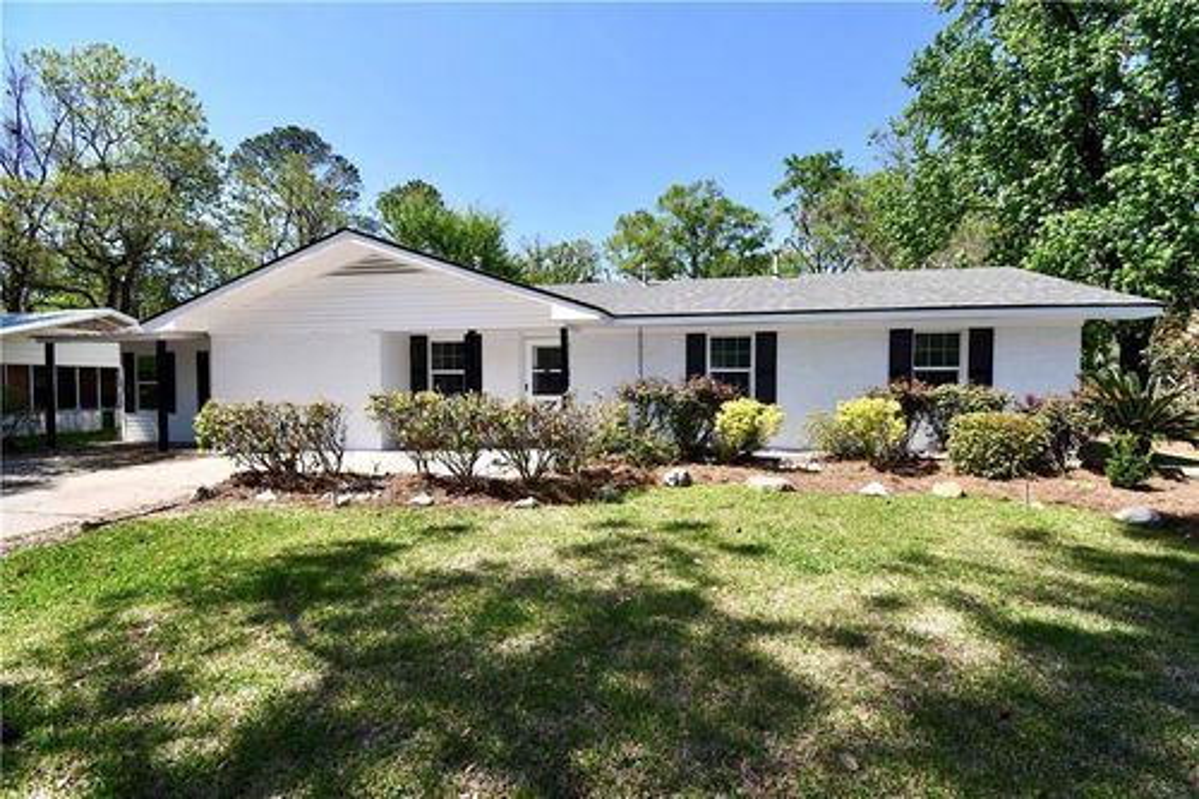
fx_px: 499
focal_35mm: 15
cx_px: 600
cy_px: 400
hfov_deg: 100.4
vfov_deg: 77.3
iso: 100
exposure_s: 1/250
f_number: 8
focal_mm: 10
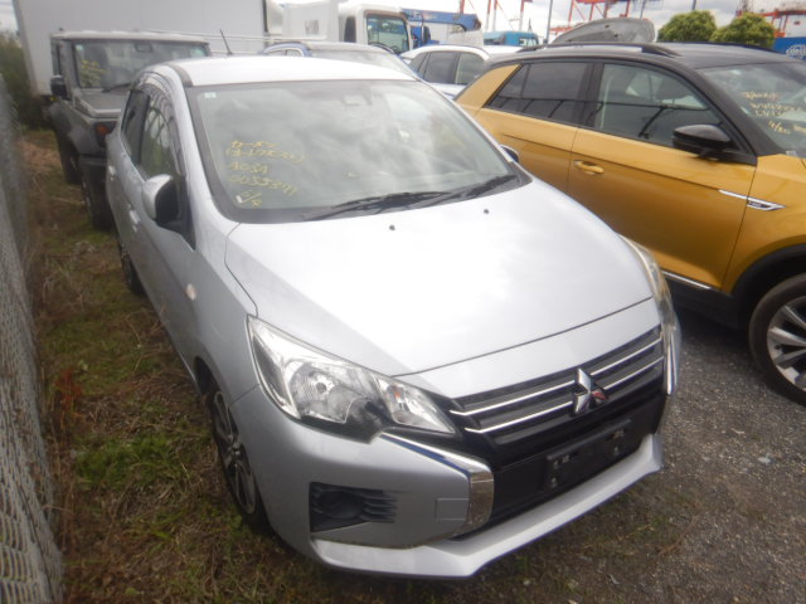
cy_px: 302
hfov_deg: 71.6
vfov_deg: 56.8
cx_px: 403
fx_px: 559
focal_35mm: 24
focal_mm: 4.3
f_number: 2.8
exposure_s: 1/320
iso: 125
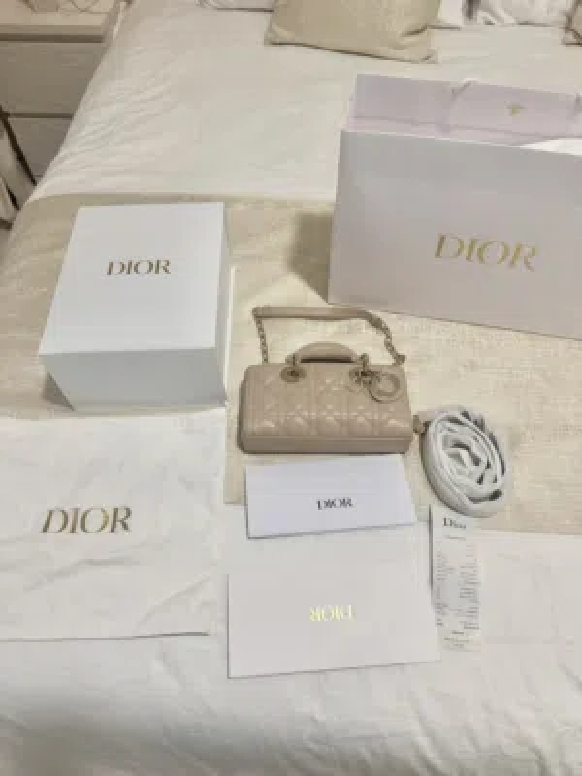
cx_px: 291
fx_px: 538
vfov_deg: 71.6
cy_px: 388
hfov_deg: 56.8
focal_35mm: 24
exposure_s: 1/50
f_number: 1.78
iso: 125
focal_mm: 6.86
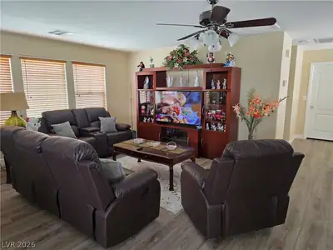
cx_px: 166
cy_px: 125
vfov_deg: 58.9
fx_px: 221
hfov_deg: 73.9
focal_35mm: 23
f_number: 1.7
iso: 500
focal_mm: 6.3
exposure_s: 1/120
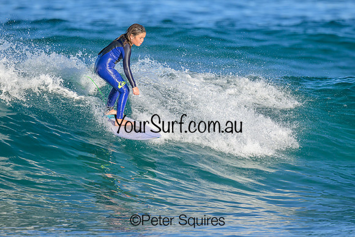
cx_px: 186
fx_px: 9957
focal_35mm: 1010
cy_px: 88
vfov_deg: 1.4
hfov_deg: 2.0
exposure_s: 1/2000
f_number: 6.3
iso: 400
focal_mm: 800
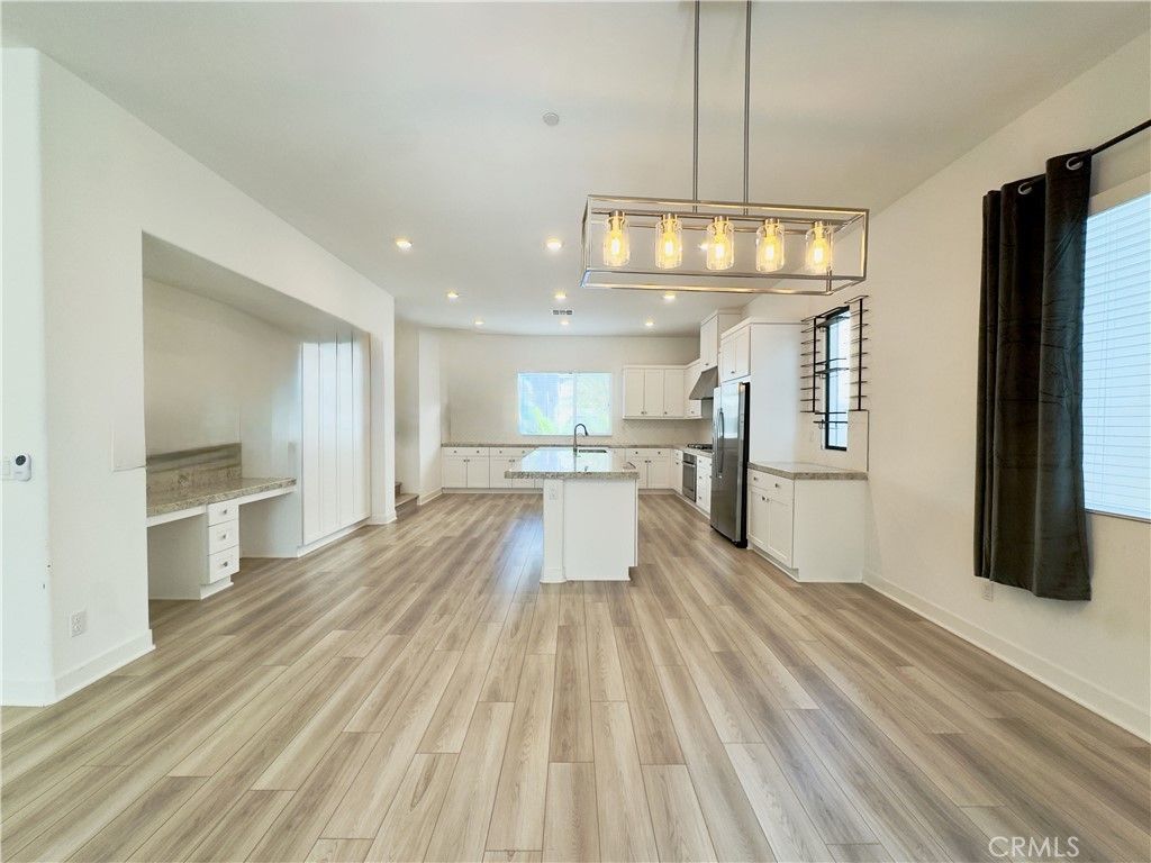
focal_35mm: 14
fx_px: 466
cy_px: 432
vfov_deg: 85.7
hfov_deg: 102.1
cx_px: 576
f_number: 2.2
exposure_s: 1/120
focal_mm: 2.22
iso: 100
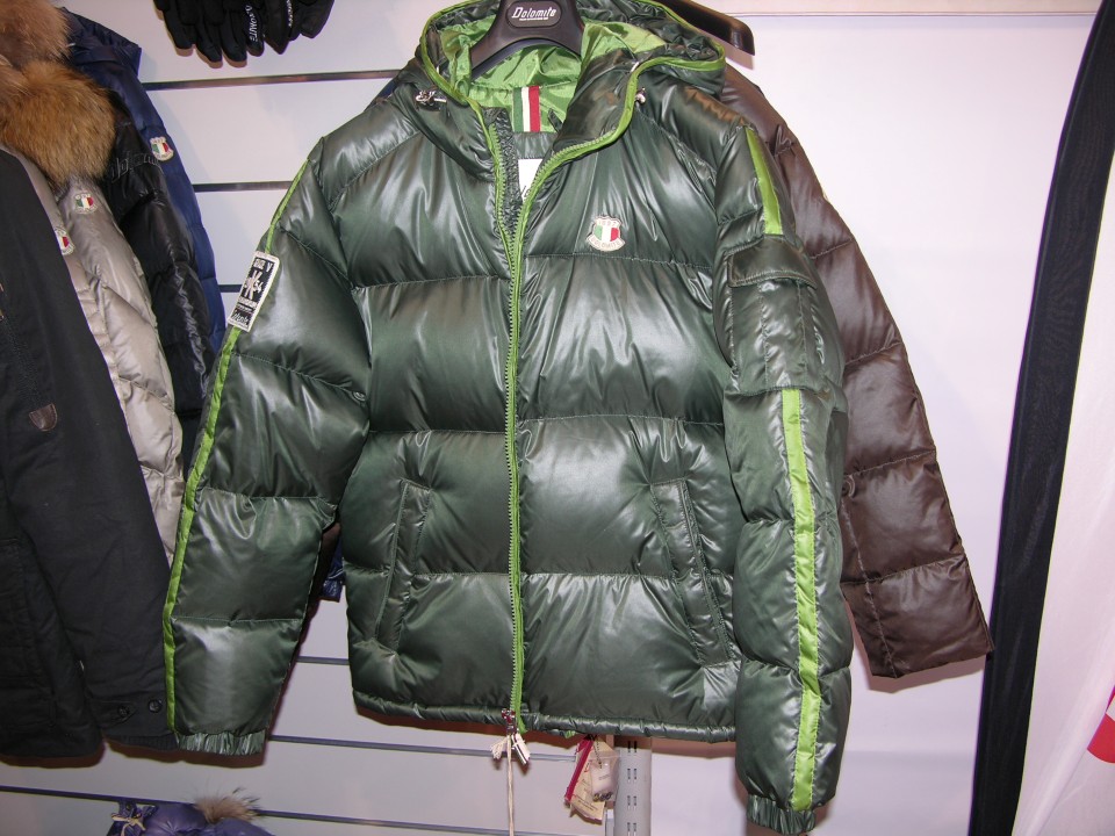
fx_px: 1127
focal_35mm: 35
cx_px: 558
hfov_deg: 52.6
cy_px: 418
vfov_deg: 40.7
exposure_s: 1/60.1
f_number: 2.8
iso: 50
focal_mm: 8.9
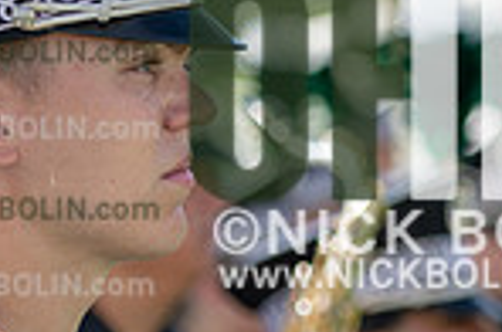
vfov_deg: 3.4
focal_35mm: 401
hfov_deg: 5.1
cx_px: 427
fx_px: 5580
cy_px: 129
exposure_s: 1/2000
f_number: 2.8
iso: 160
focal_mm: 102
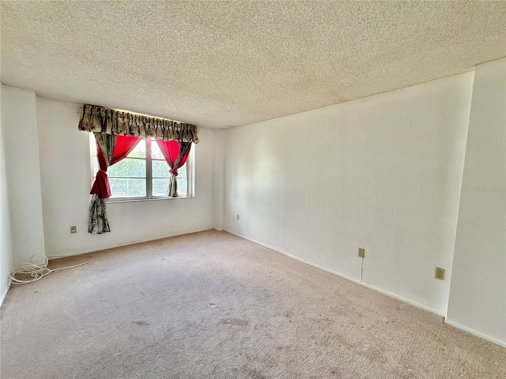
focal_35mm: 14
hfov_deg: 102.1
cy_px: 190
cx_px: 253
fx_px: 205
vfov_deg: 85.7
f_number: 2.2
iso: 200
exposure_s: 1/99
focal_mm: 2.22
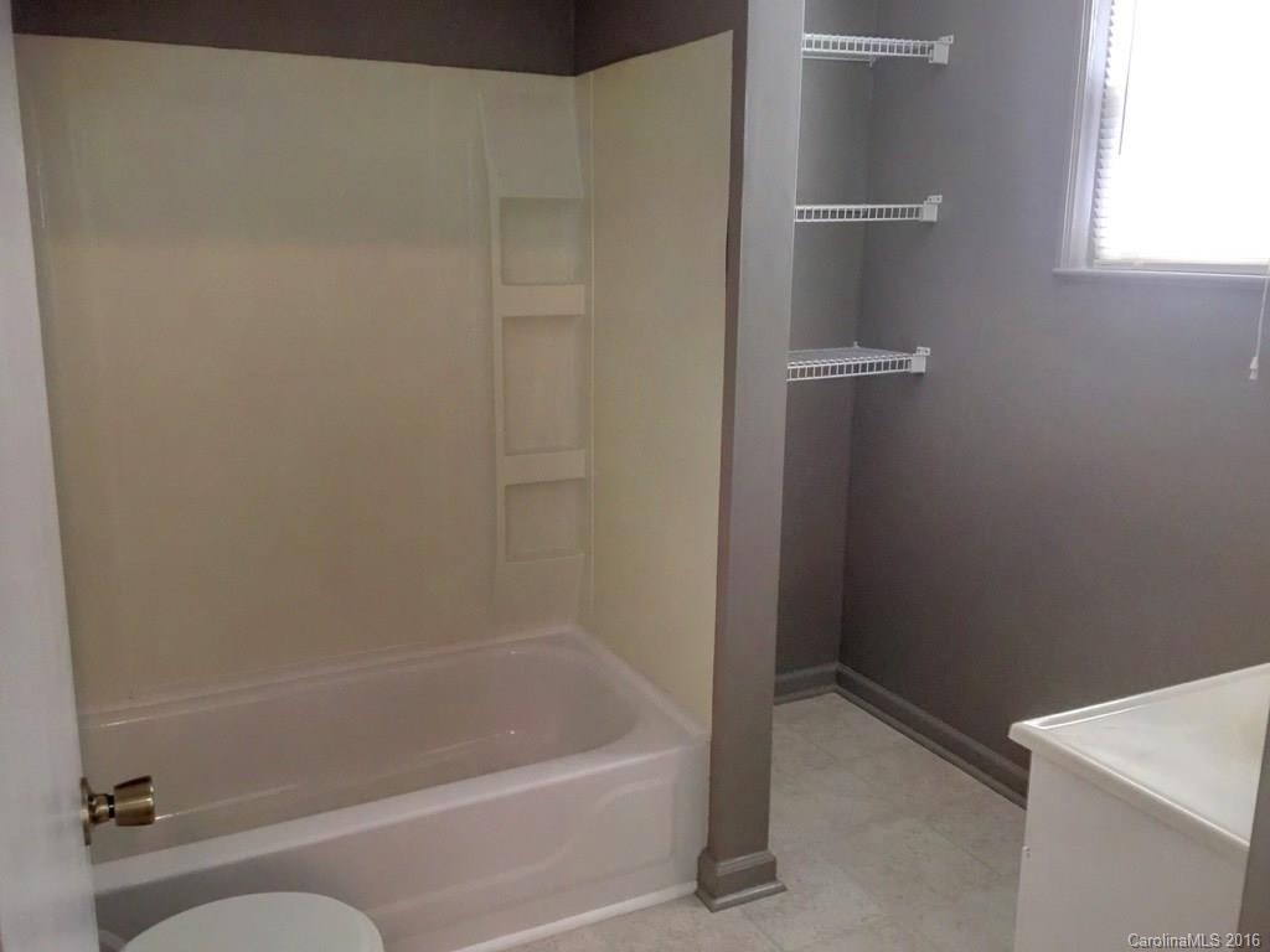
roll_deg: -1.1
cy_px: 476
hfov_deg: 61.7
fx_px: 1064
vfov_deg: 48.2
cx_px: 635
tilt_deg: -11.2
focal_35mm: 29
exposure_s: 1/24
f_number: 2.2
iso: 250
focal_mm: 4.15
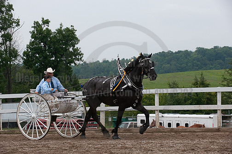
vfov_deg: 11.4
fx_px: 773
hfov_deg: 17.1
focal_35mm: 120
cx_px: 116
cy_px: 77
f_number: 5.6
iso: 640
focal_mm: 120
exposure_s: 1/1000
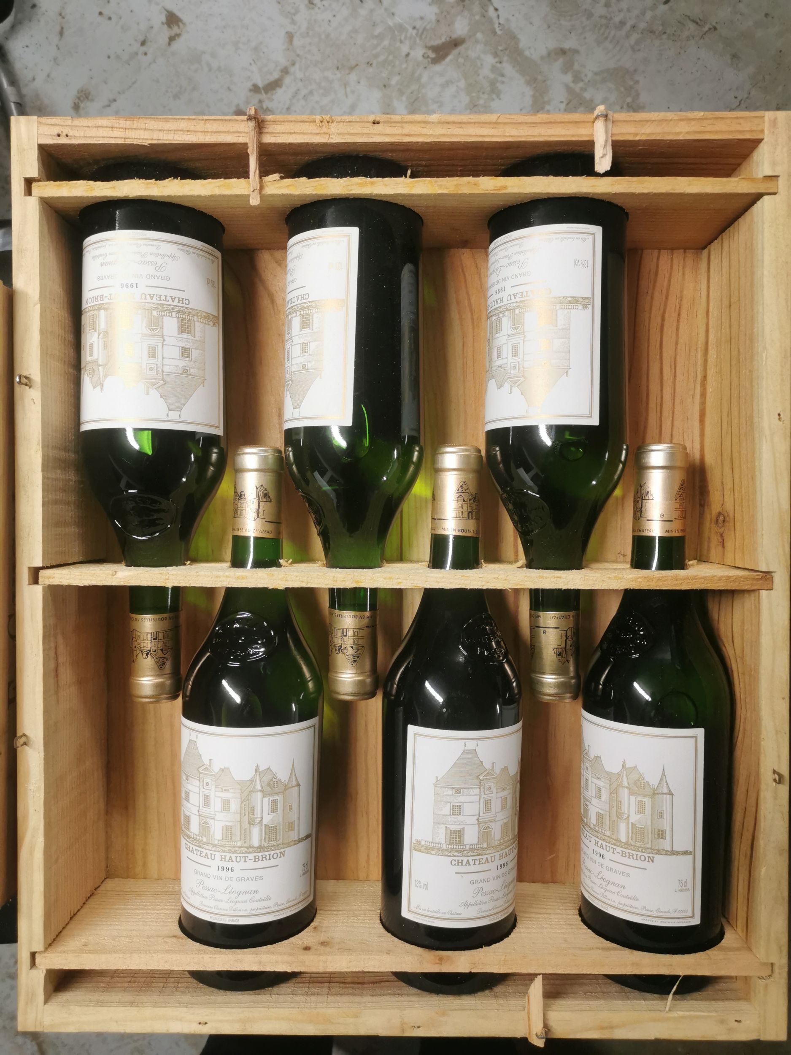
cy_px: 528
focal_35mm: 27
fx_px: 823
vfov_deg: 65.3
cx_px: 396
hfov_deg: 51.4
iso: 200
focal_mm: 5.58
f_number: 1.8
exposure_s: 1/100
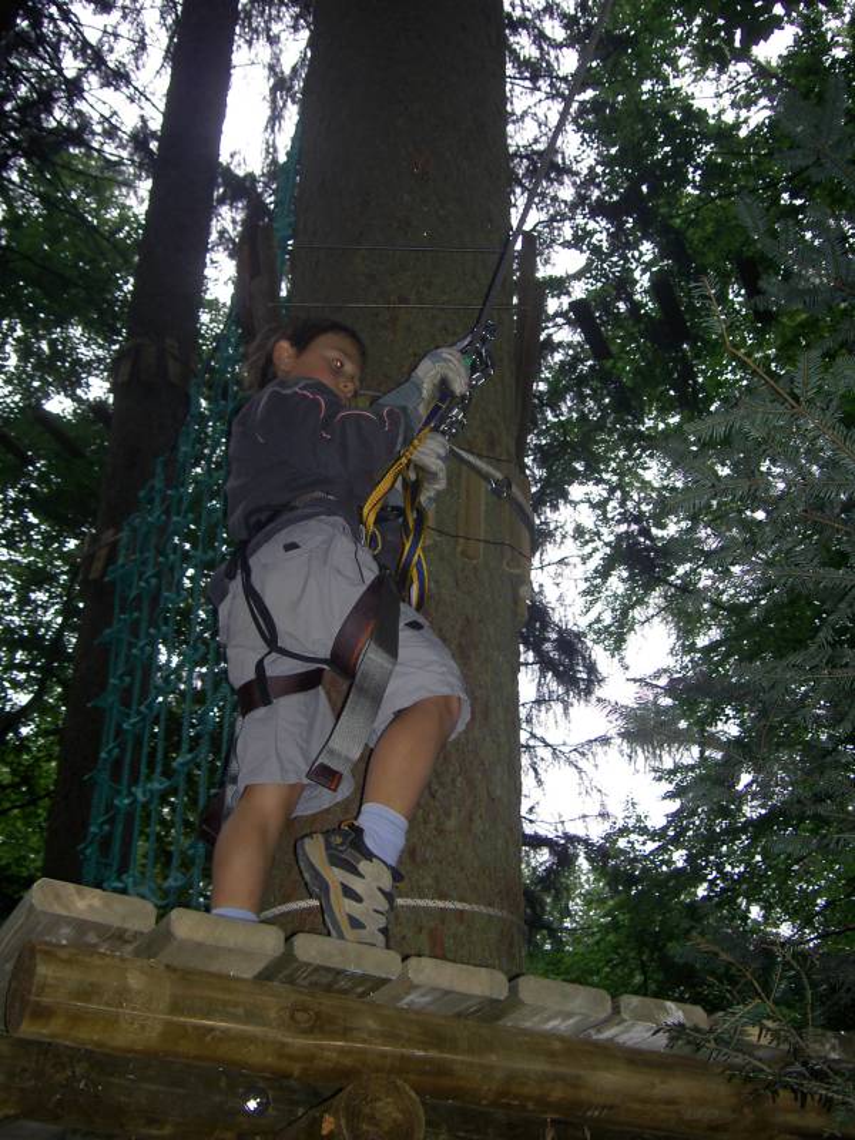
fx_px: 1449
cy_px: 570
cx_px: 428
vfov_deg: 42.9
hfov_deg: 32.9
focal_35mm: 44
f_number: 2.9
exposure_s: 1/60
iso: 100
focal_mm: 9
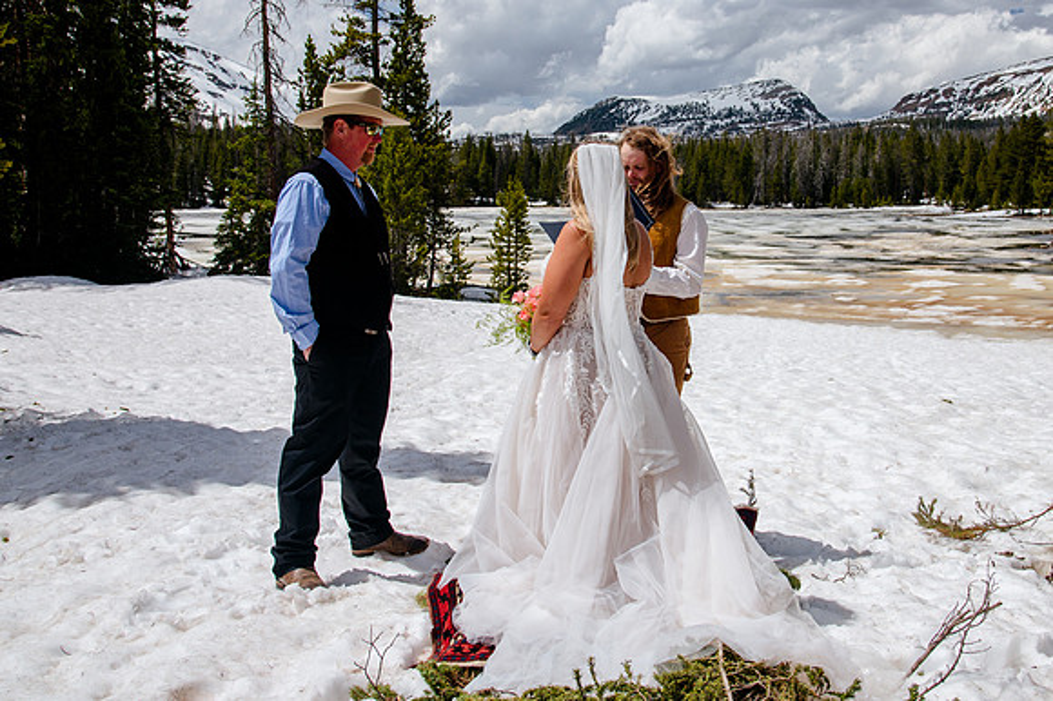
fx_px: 1234
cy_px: 262
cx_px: 608
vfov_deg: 31.6
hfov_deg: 46.1
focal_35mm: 42
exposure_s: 1/640
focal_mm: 31
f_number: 8
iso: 200
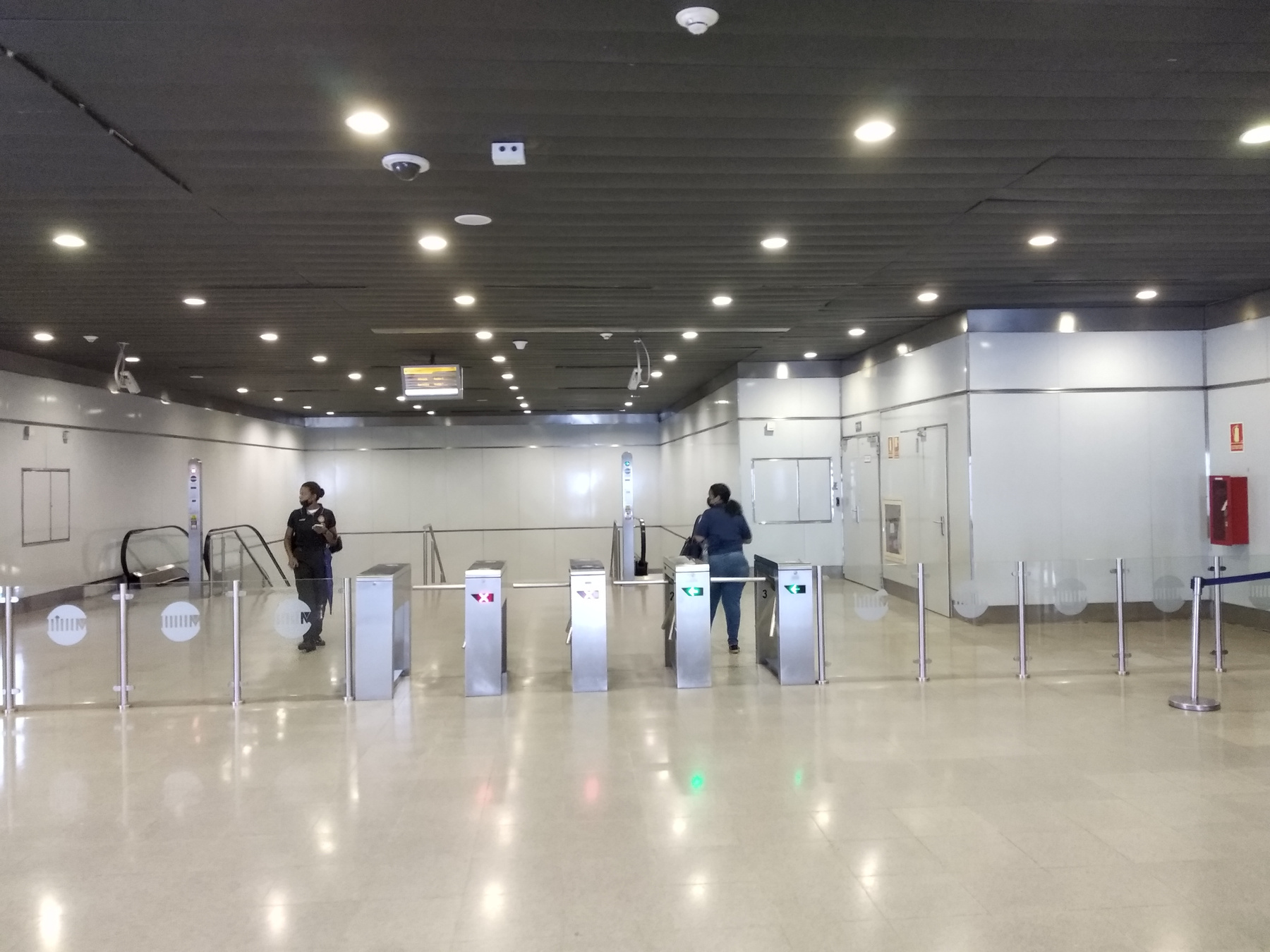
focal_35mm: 26
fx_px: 954
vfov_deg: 53.1
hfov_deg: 67.3
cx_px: 635
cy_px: 476
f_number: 2.2
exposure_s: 1/20
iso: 2000
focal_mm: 3.81
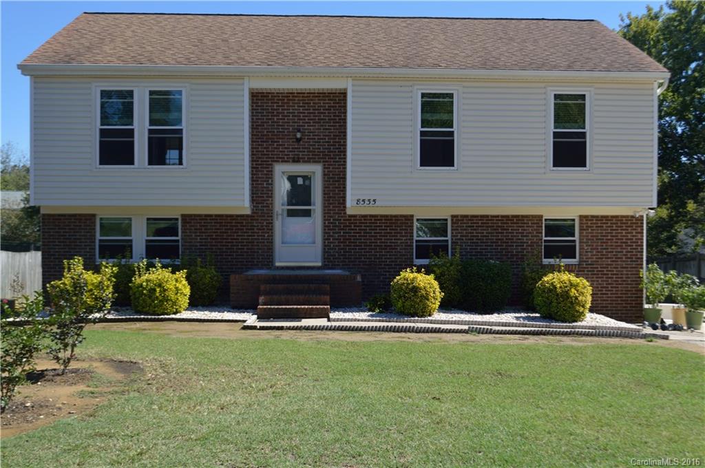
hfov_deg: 46.5
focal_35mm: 42
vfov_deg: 31.8
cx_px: 352
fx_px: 821
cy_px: 234
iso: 100
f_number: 7.1
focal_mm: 28
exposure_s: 1/200
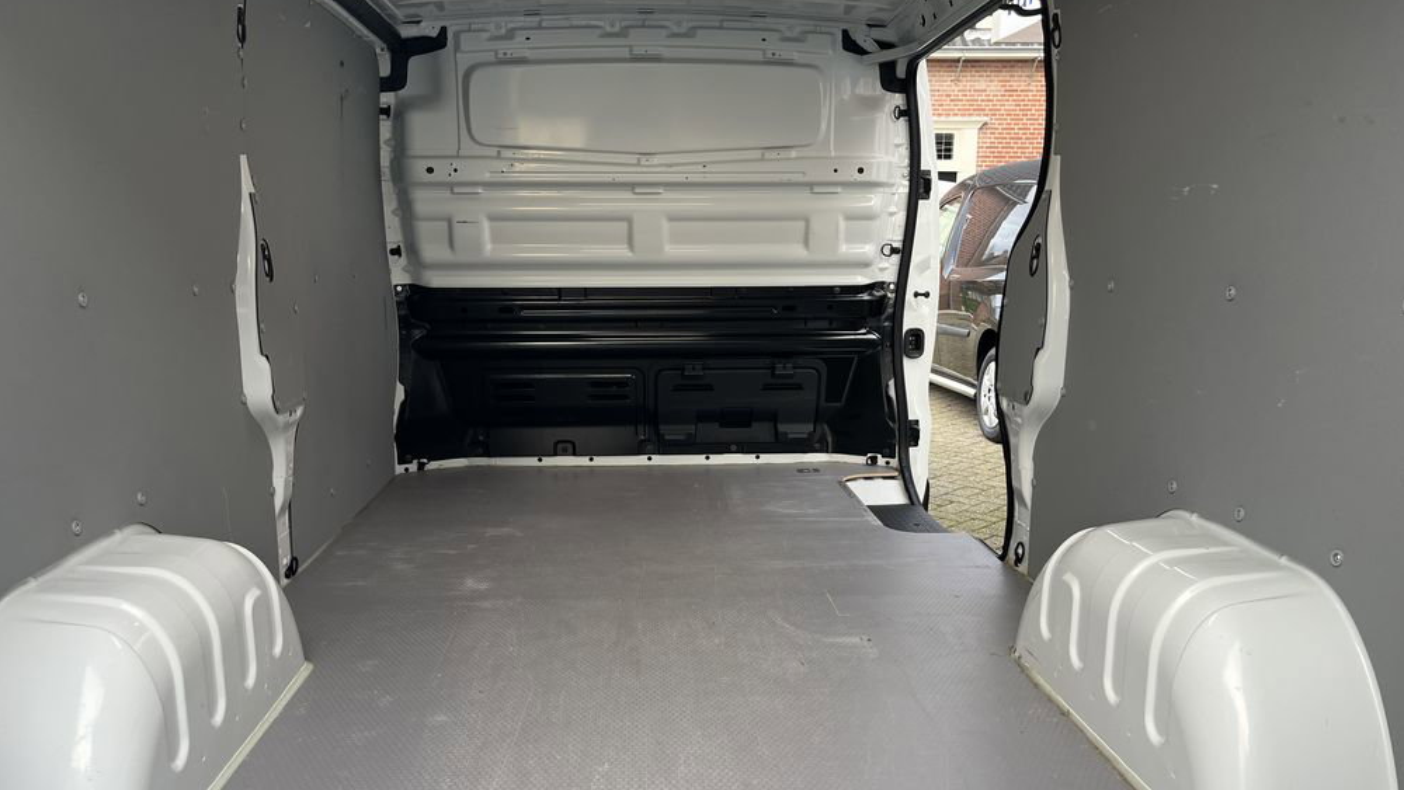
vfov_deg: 40.1
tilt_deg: -10.8
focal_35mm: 29
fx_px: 1080
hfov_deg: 66.1
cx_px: 692
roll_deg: -0.3
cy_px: 453
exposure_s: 1/122
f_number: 1.6
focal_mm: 5.1
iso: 50
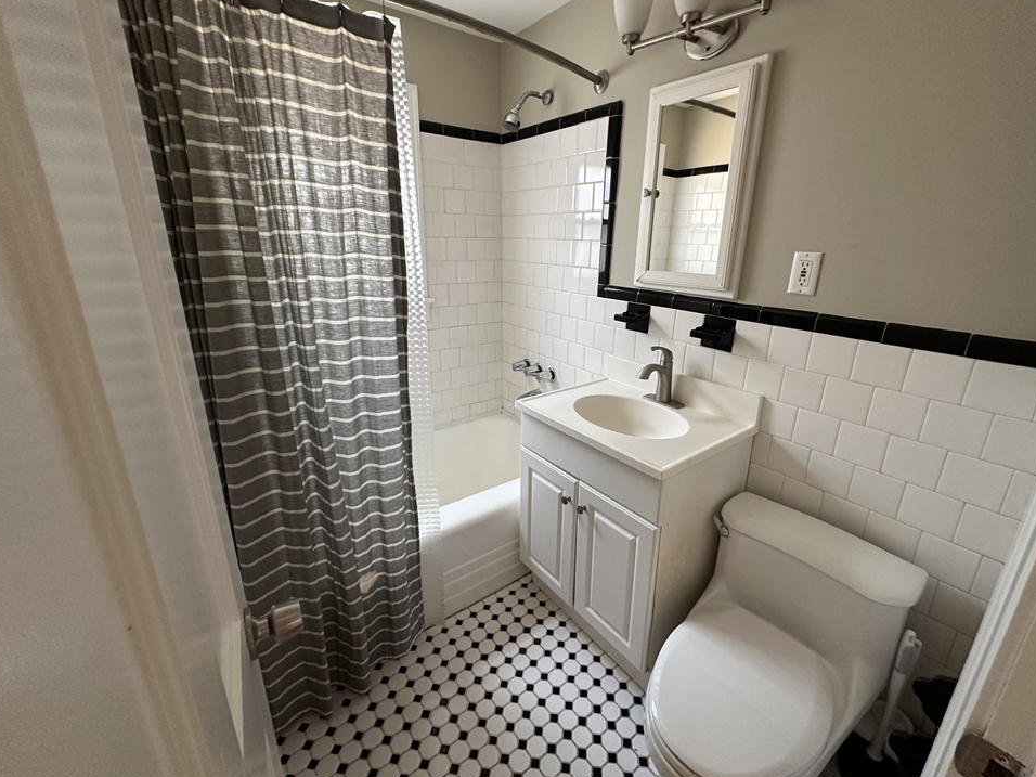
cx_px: 540
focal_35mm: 15
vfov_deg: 81.7
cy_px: 373
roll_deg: -1.4
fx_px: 449
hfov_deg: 98.1
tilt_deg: -15.1
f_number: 2.2
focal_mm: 2.22
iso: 200
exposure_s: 1/60
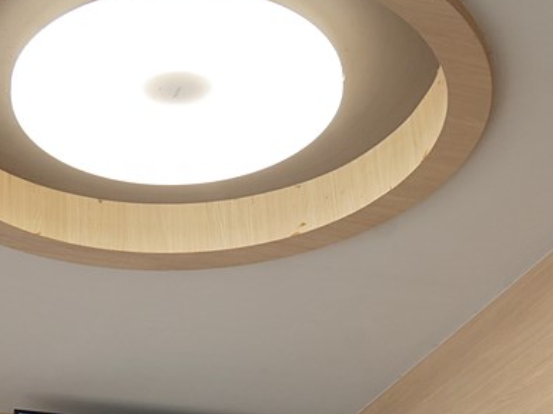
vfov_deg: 14.5
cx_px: 207
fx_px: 1566
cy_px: 514
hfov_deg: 20.0
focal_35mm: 98
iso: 200
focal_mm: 19
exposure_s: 1/60
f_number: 4.3
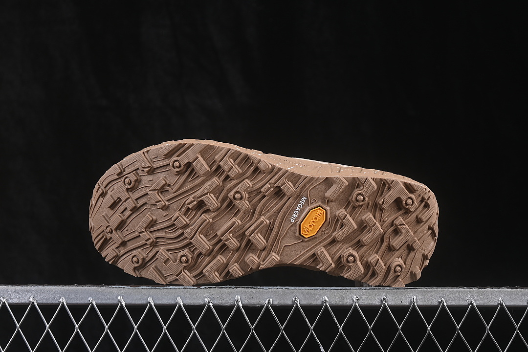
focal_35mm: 75
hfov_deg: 27.0
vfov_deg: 18.2
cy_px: 176
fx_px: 1100
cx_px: 264
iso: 160
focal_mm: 50
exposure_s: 1/80
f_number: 7.1
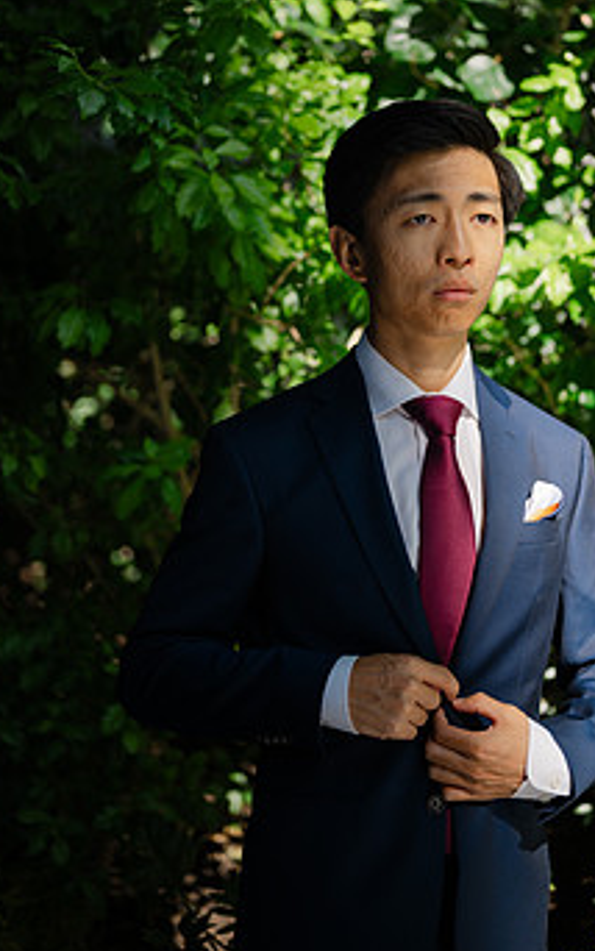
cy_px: 345
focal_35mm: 67
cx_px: 353
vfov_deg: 30.5
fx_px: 1737
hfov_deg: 19.4
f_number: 2
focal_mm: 50
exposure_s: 1/1600
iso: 80
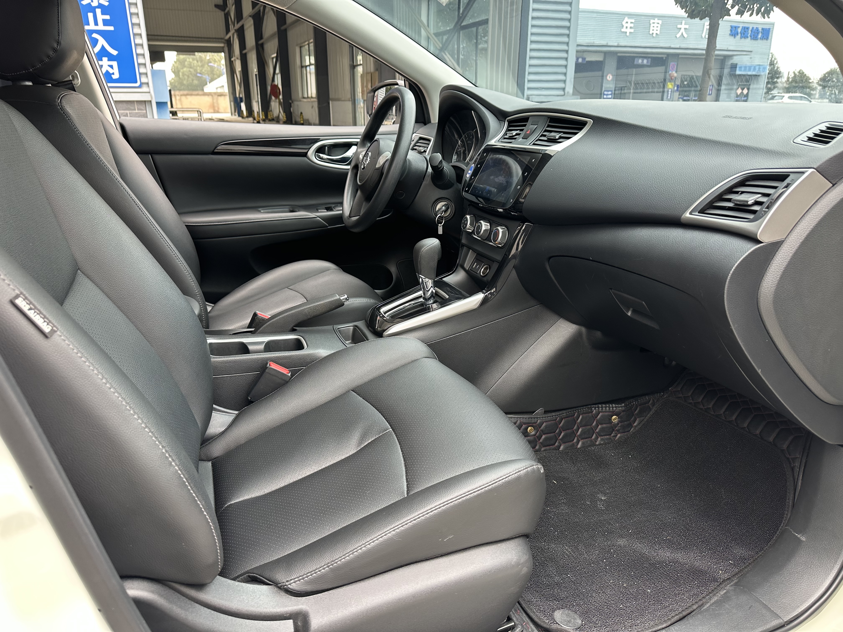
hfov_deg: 71.6
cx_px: 422
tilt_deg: -20.0
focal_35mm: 24
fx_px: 584
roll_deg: +0.1
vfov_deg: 56.8
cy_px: 316
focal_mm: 6.86
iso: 100
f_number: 1.78
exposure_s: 1/121
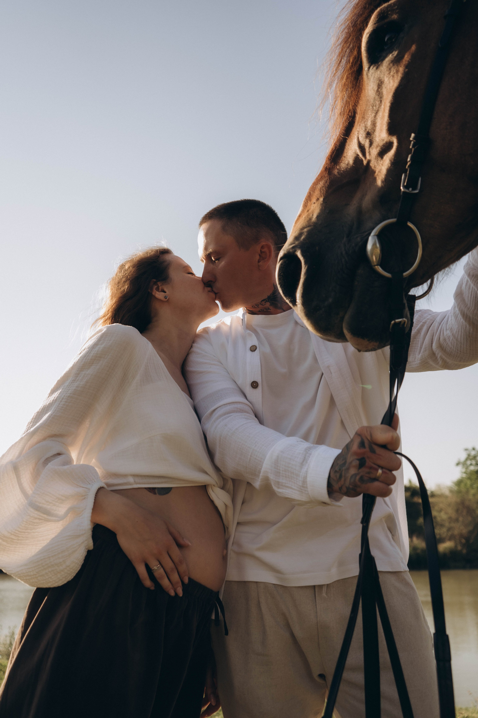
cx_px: 239
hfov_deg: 42.3
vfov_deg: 60.3
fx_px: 617
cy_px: 359
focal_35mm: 31
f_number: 4
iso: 320
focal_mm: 31
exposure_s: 1/800
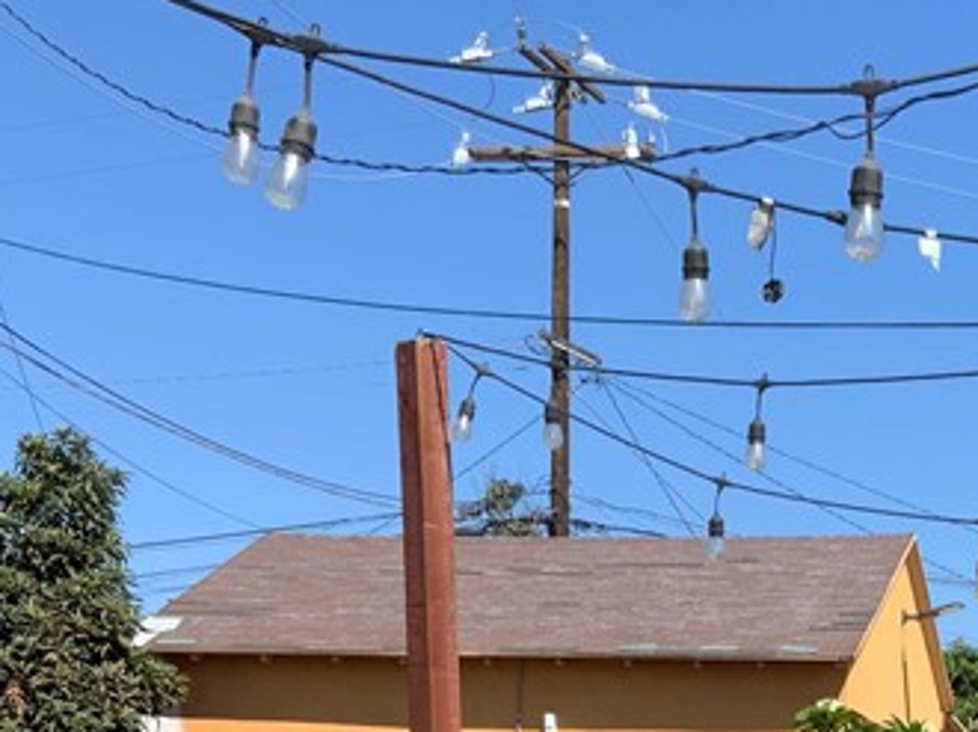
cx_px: 916
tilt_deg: -2.3
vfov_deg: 15.6
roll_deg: -1.8
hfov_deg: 21.2
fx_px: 2541
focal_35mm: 90
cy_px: 945
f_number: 1.8
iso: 16
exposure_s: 1/1848
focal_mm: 3
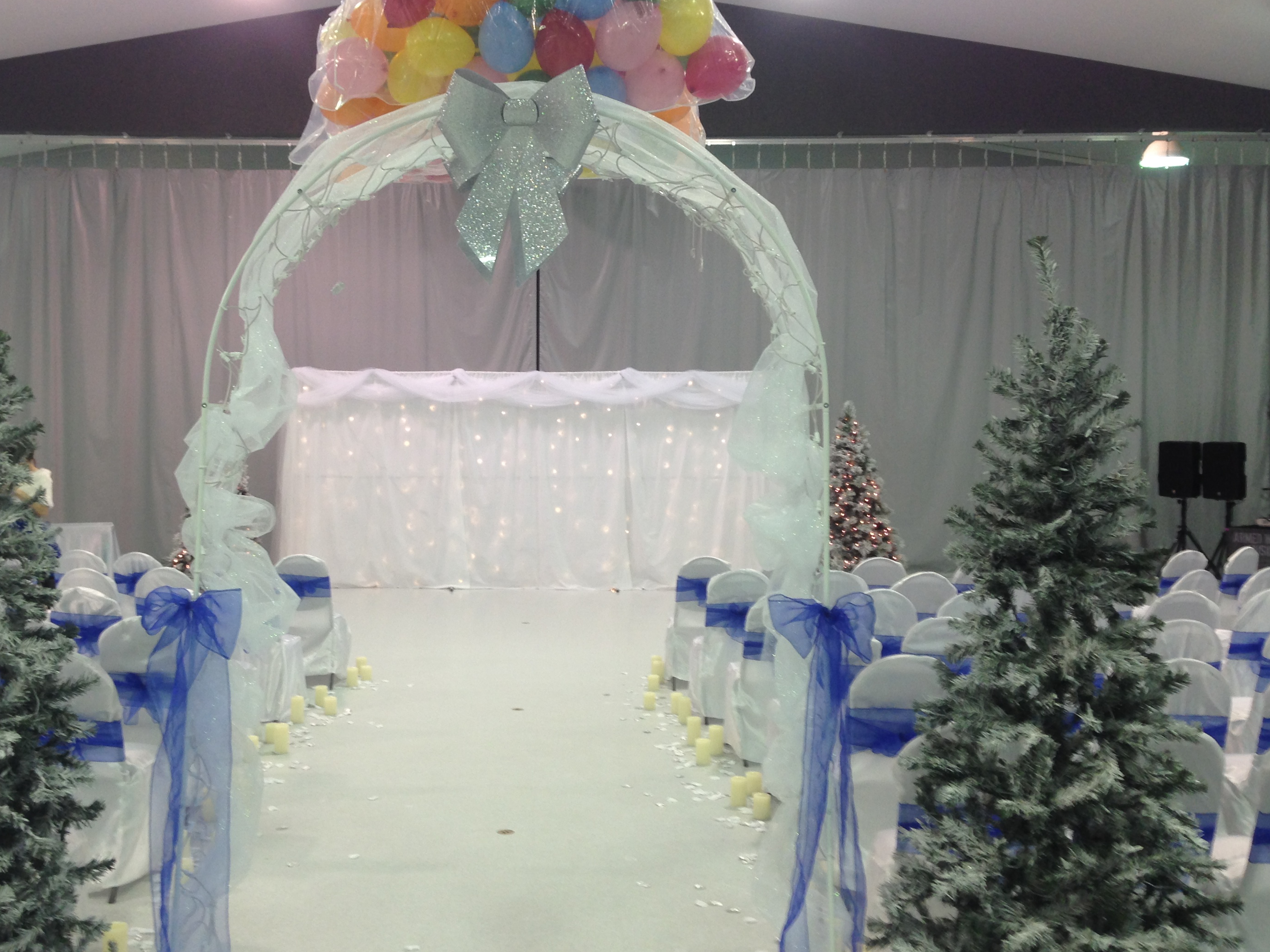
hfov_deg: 47.7
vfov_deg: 36.8
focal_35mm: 39
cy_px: 450
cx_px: 524
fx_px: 1431
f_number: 2.4
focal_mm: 4.12
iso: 64
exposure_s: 1/20
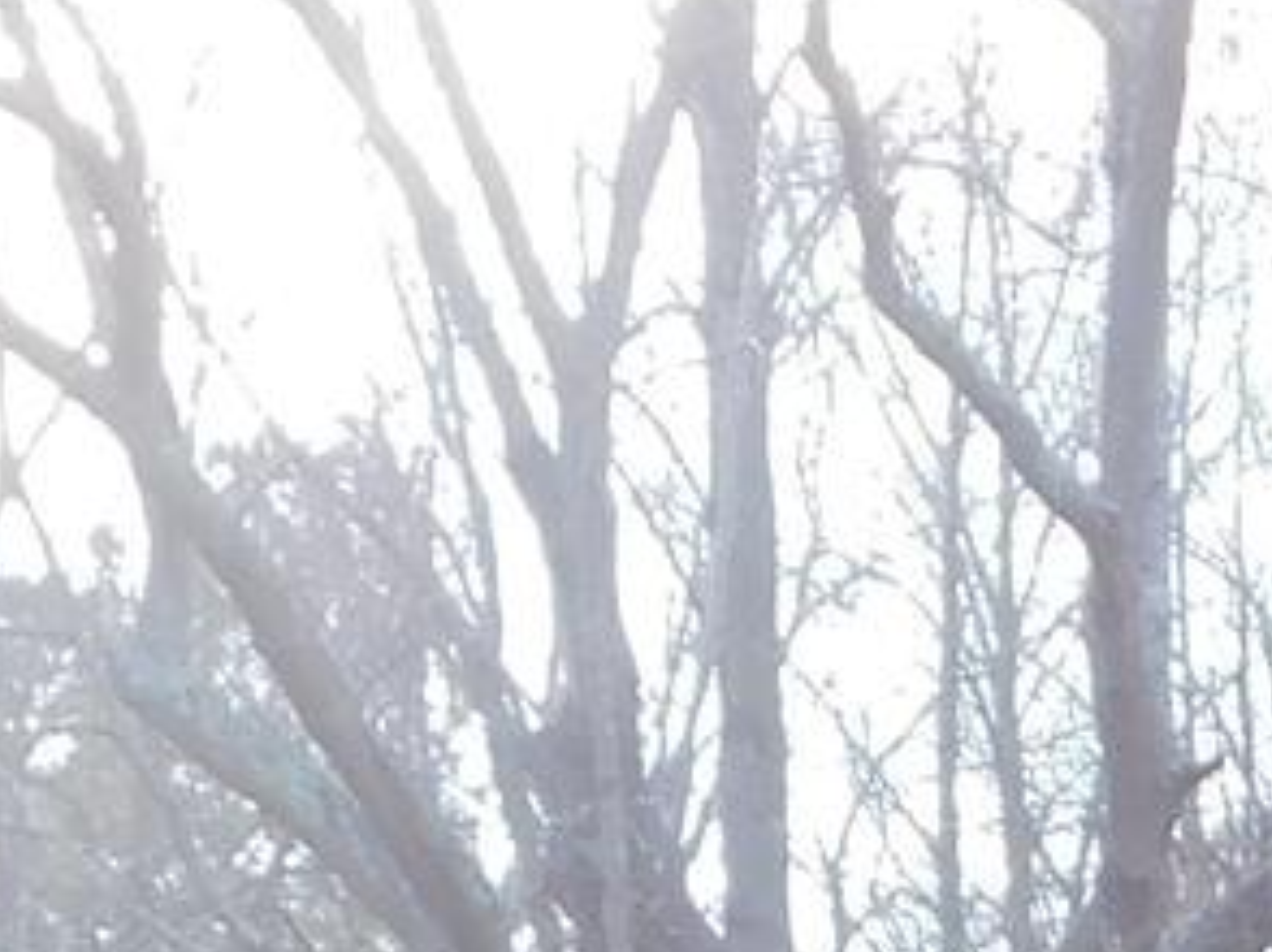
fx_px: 10244
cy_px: 2432
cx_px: 1951
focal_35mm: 279
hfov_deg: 7.0
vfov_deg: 5.1
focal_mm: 7.1
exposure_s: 1/100
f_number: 3.6
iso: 125
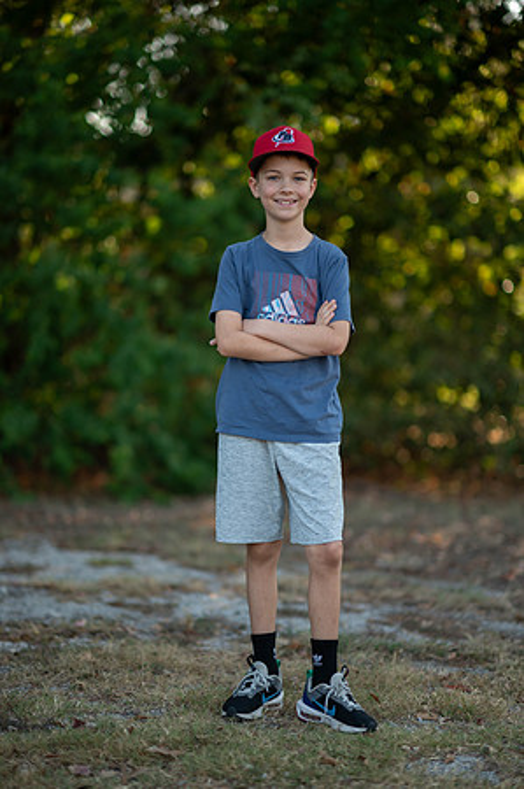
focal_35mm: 85
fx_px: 1860
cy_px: 394
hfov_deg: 16.0
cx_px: 262
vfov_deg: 23.9
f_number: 1.4
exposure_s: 1/2500
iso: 200
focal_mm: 85
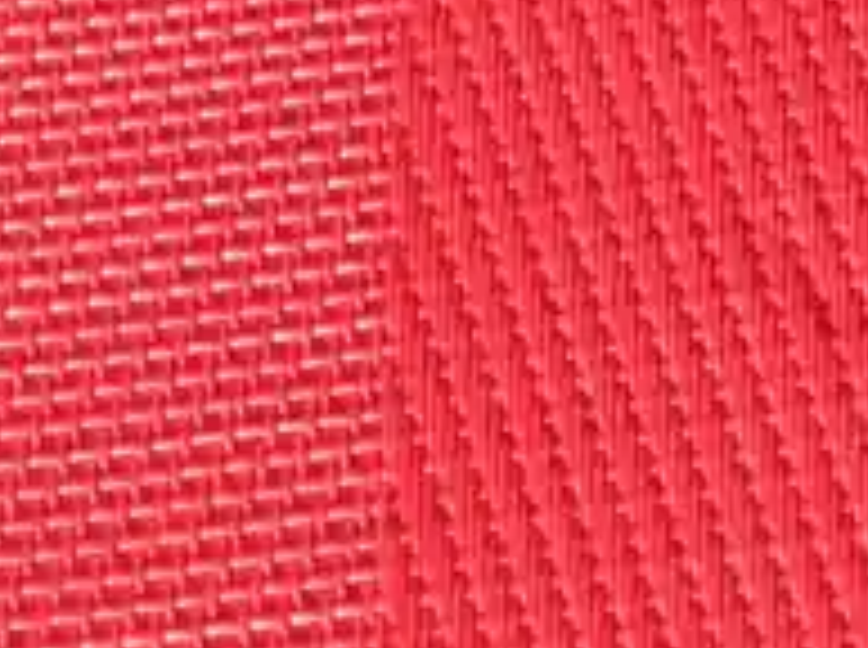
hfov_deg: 9.7
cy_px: -716
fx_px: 4530
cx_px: 2055
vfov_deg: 7.8
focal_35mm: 181
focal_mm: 4.28
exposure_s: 1/15
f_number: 2.4
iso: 160
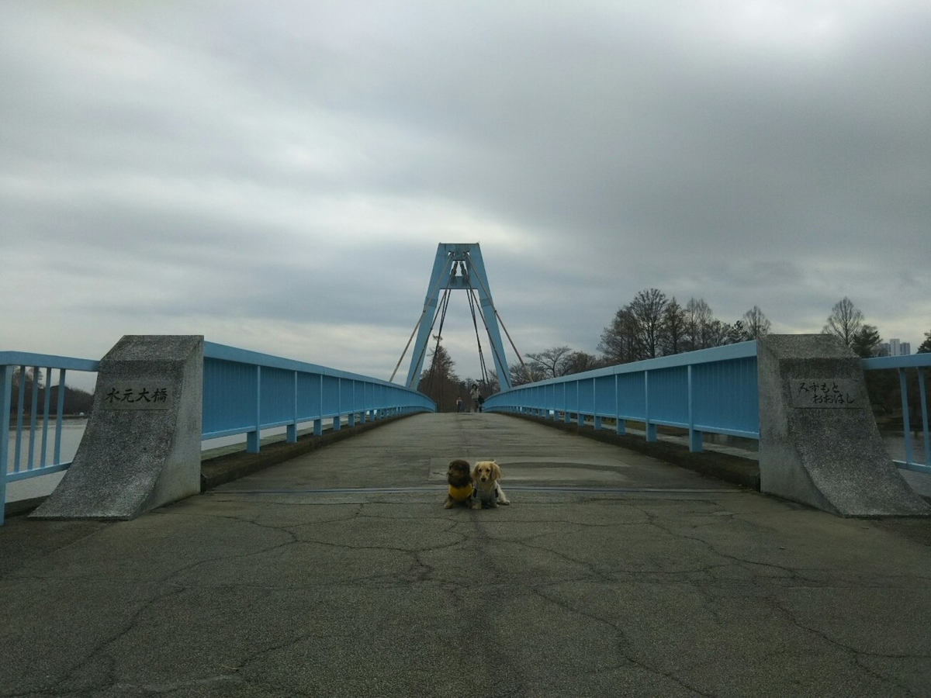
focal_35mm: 30
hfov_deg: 60.0
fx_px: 807
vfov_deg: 46.8
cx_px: 466
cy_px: 349
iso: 25
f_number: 2.2
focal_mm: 4
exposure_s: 1/1335
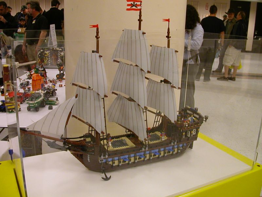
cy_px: 98
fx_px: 280
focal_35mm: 37
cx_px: 131
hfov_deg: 50.1
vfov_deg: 38.7
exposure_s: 1/23.8
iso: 100
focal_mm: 5.6
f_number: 2.7
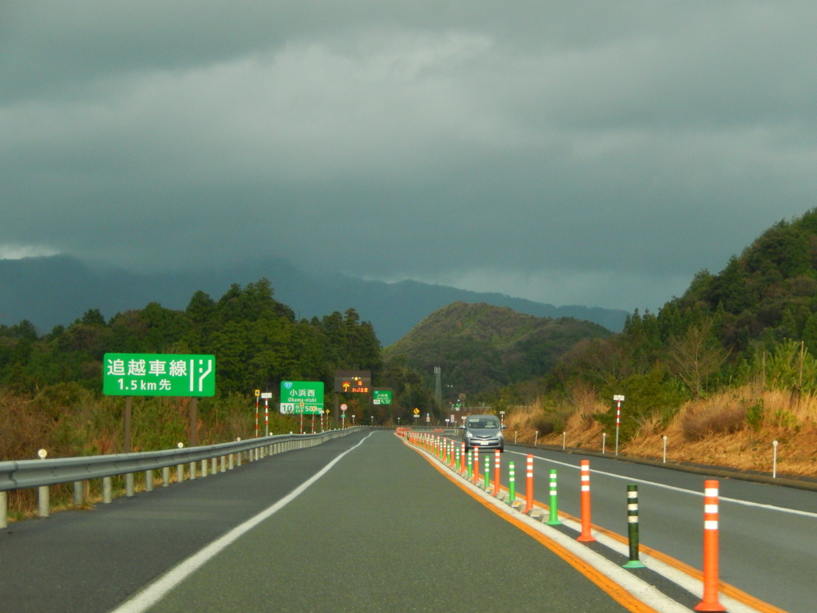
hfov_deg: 16.8
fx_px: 2761
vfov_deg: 12.7
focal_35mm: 117
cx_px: 408
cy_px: 306
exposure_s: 1/200
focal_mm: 21
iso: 400
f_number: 5.5
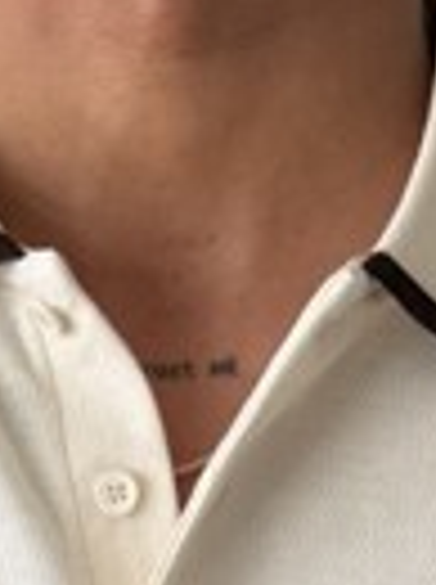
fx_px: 2494
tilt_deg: -26.0
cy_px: 1526
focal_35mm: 148
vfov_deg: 10.8
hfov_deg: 10.0
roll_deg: +1.2
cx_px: 184
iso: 80
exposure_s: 1/358
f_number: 1.78
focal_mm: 6.76
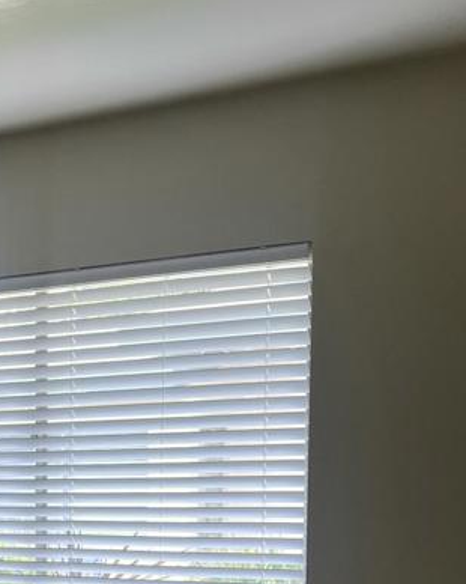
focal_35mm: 67
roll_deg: +1.0
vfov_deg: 26.9
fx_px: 1156
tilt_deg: -5.2
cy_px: 573
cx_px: -107
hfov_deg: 21.1
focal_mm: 5.7
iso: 80
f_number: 1.5
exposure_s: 1/121
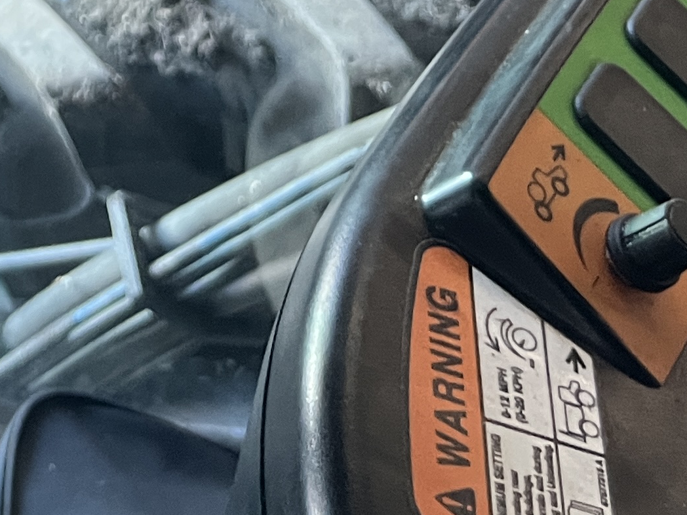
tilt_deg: -40.3
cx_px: -334
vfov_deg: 13.3
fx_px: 1985
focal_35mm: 100
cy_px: -406
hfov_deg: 17.7
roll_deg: -10.2
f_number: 1.6
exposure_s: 1/60
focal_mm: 5.1
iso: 250
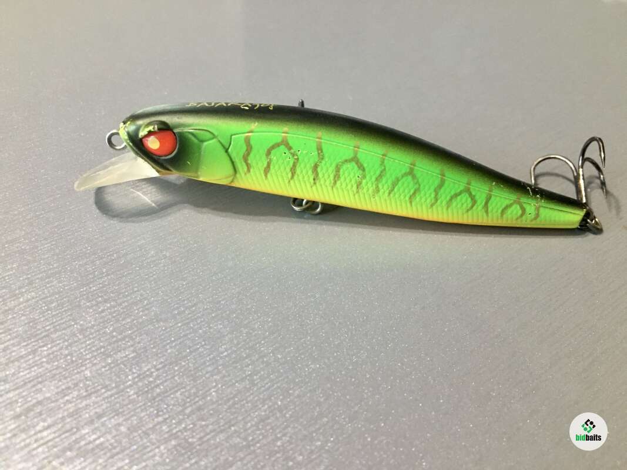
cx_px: 314
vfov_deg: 48.2
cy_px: 235
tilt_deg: -48.5
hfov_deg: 61.7
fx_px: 525
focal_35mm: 29
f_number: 2.2
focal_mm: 4.15
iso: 200
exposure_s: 1/33
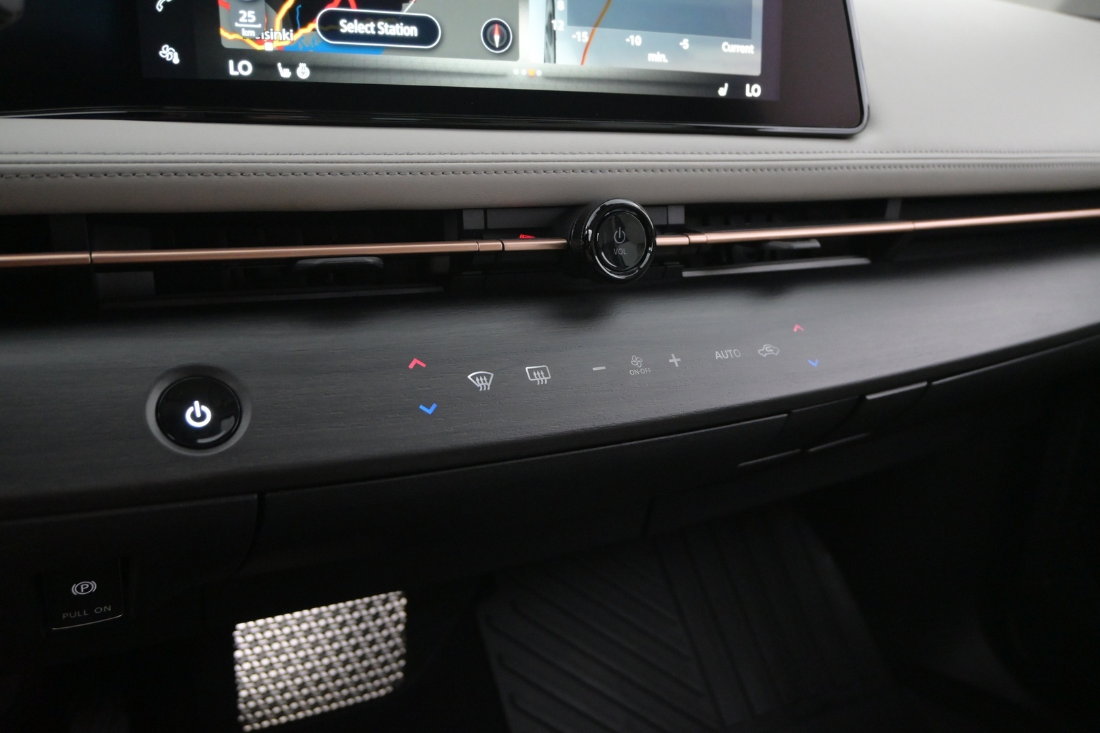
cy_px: 366
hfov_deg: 60.7
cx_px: 550
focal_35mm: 31
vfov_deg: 42.6
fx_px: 940
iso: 3200
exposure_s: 1/30
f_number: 3.8
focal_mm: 20.5
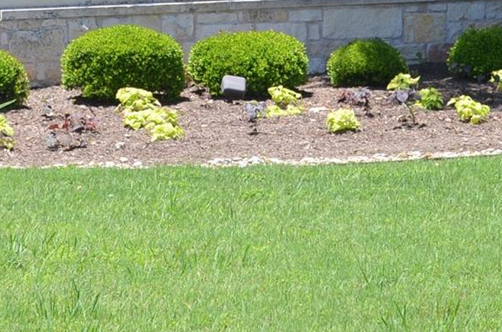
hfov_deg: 12.1
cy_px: -179
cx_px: 189
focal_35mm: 170
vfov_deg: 7.9
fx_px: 2366
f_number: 8
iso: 200
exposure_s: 1/250
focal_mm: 32
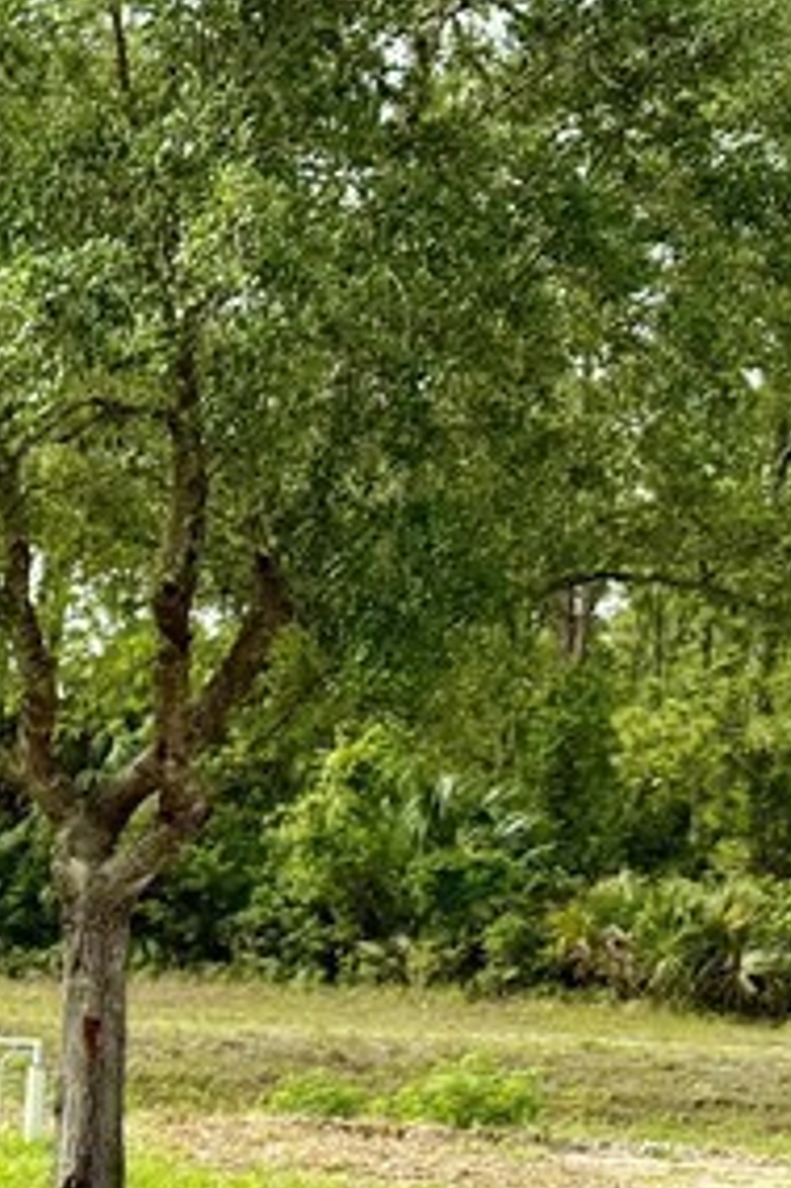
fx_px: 2970
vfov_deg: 22.1
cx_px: -896
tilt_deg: -3.7
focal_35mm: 90
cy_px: 1067
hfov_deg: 12.8
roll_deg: -2.2
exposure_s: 1/2907
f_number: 1.78
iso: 100
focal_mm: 6.76
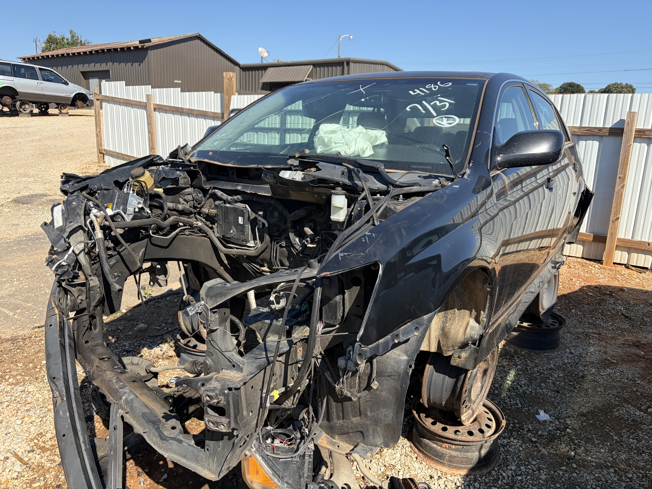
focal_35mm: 26
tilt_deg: -11.1
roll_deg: -2.6
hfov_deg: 67.3
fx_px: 490
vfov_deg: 53.1
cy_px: 244
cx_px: 326
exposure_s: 1/2364
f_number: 1.6
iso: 64
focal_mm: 5.96
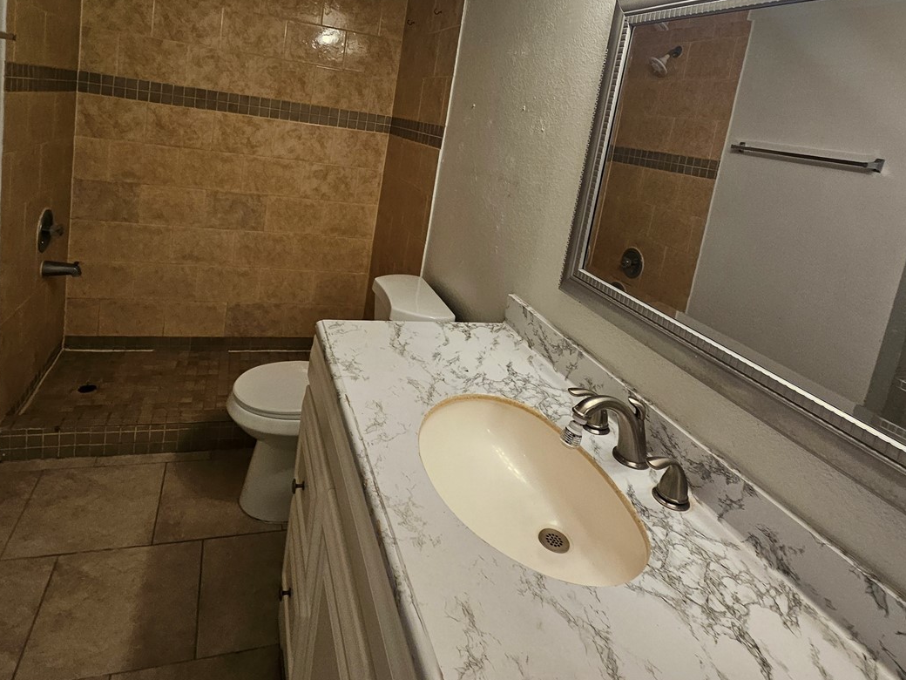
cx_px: 435
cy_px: 219
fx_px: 523
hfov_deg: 81.7
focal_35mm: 20
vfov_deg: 64.0
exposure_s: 1/60
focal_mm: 1.74
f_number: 2.2
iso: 80
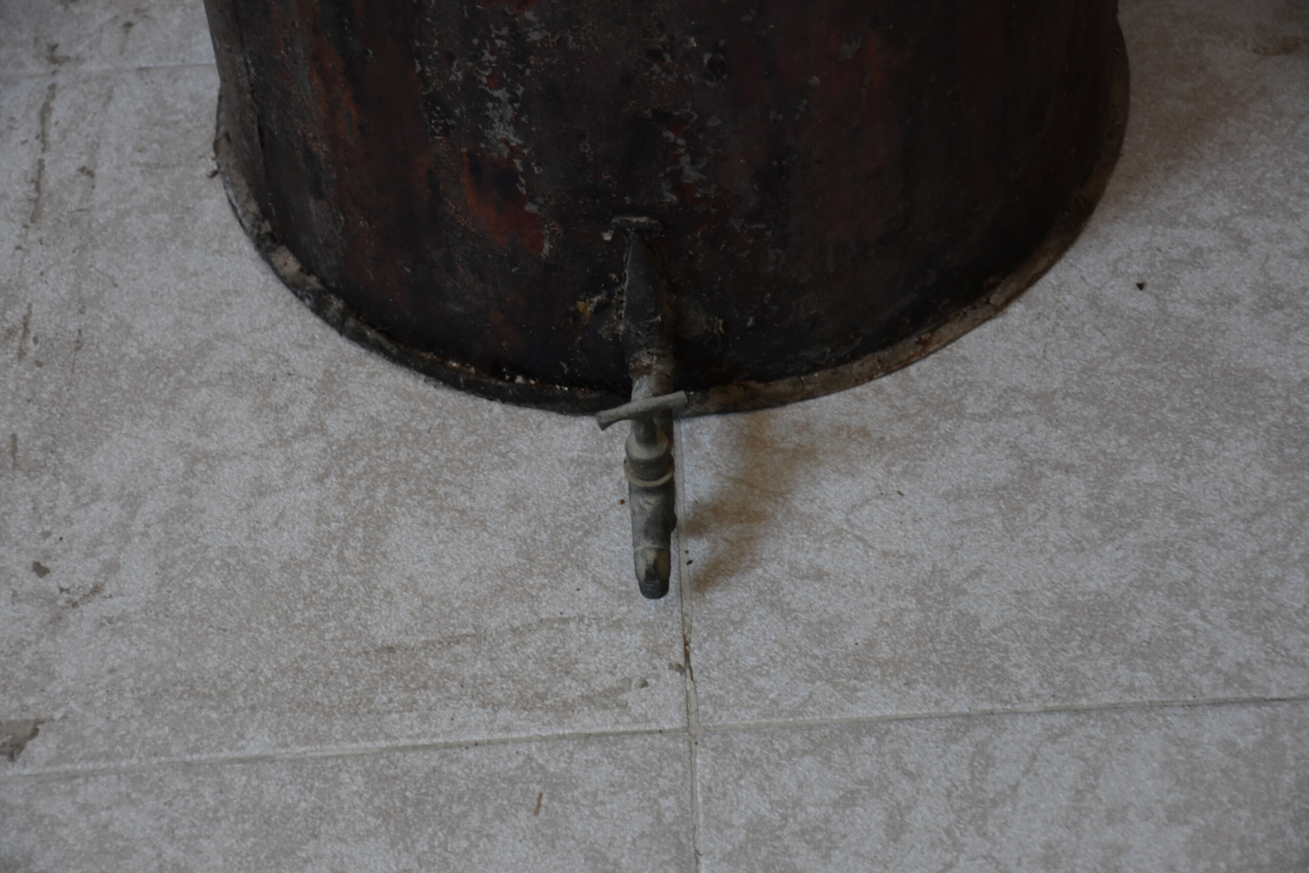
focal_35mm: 99
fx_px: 3600
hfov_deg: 20.6
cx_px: 654
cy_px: 436
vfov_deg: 13.8
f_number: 5
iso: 800
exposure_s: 1/60
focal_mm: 66
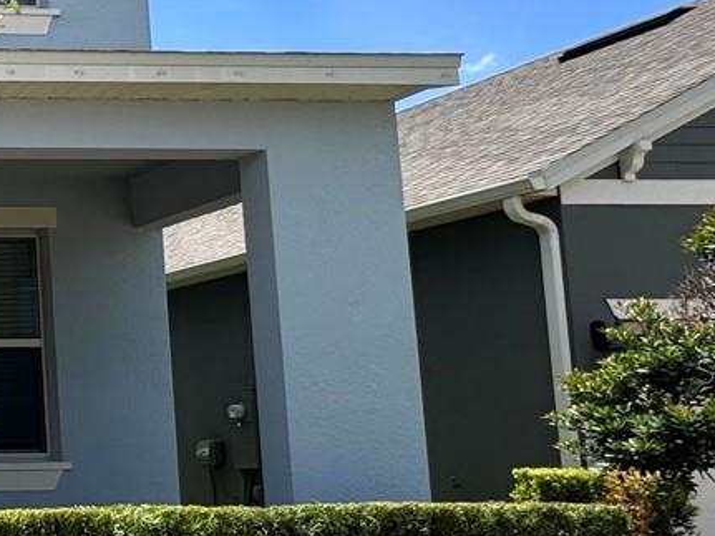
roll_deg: +0.8
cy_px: 370
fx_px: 1074
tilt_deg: +5.2
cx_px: -474
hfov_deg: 24.1
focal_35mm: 52
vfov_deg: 27.8
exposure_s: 1/889
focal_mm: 2.22
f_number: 2.2
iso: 40
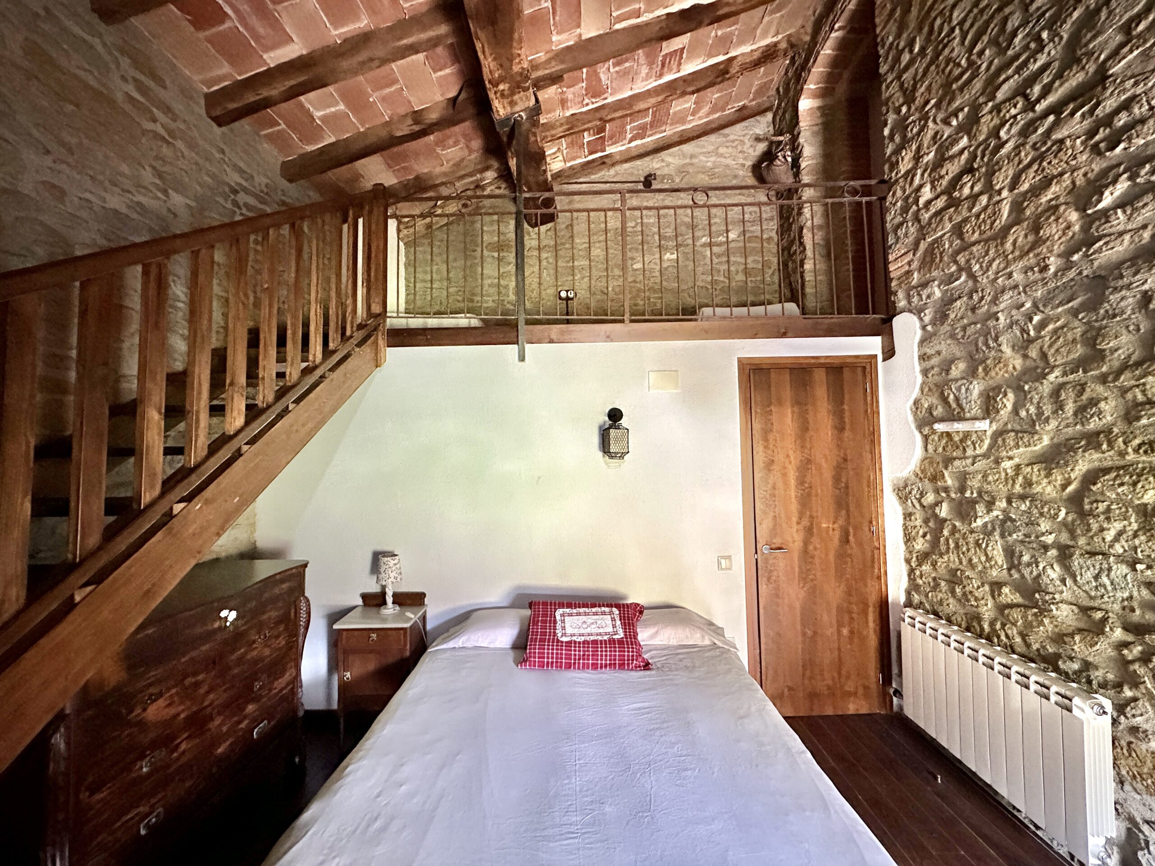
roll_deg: +0.7
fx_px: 467
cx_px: 578
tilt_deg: +1.8
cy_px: 433
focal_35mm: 14
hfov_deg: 102.1
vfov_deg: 85.7
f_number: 2.2
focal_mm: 2.22
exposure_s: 1/50
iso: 640
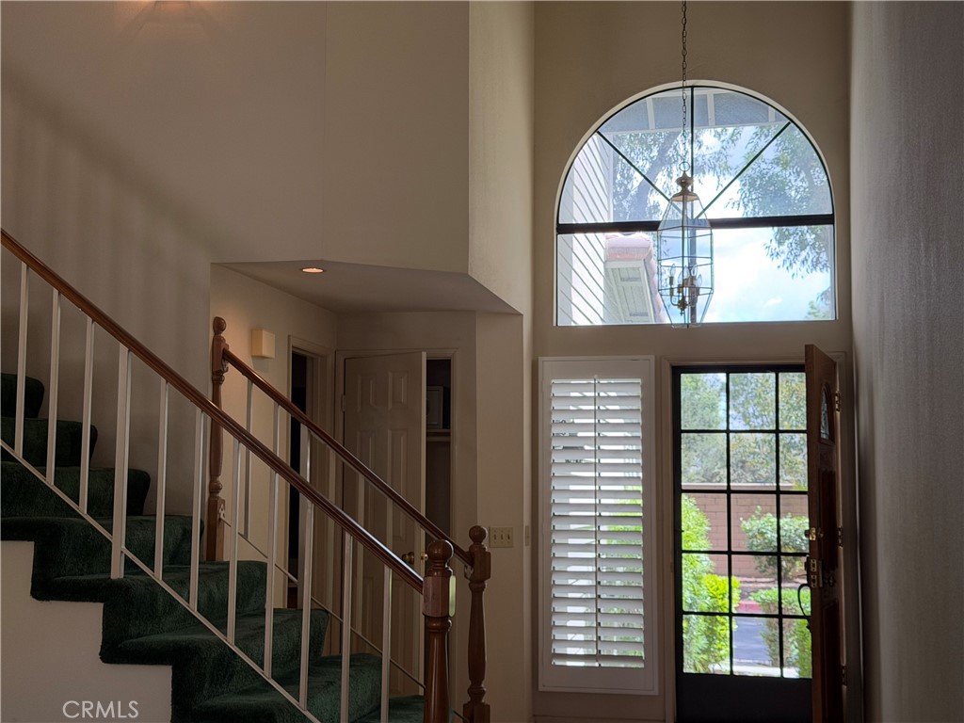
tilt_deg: +5.0
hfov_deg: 39.7
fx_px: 1337
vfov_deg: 30.3
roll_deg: -0.3
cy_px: 362
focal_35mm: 48
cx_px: 482
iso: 64
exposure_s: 1/181
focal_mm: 6.76
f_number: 1.78
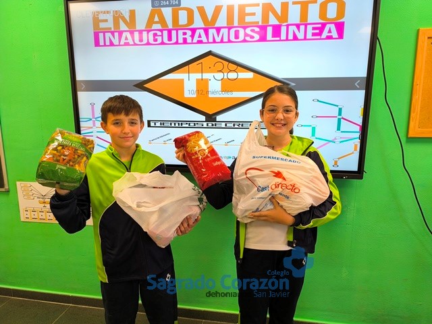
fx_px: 287
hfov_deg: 73.9
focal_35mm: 23
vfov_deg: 58.9
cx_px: 216
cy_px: 162
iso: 250
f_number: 1.65
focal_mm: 6.14
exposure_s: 1/100
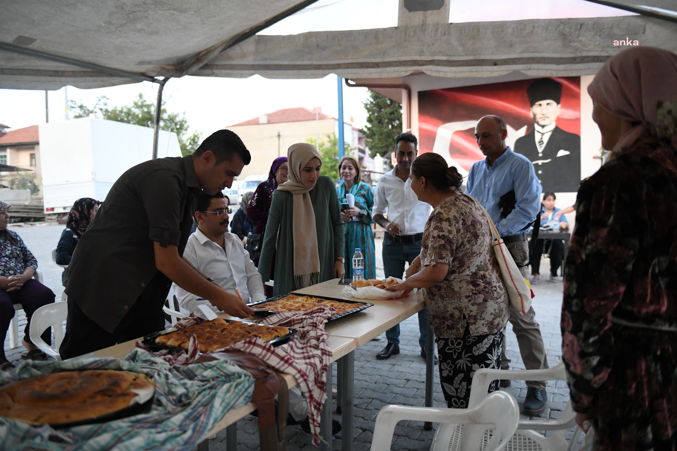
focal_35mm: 31
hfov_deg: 60.3
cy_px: 226
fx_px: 583
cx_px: 338
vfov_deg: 42.3
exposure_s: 1/2000
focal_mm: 31
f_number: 2.8
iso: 6400
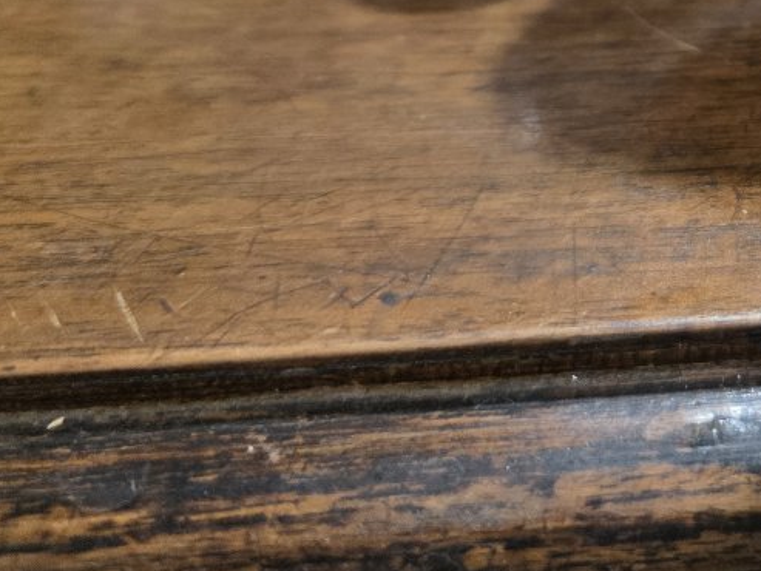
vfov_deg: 23.9
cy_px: -105
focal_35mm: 56
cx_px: 747
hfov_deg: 31.9
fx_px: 1231
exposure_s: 1/100
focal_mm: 6.3
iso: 250
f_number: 1.7
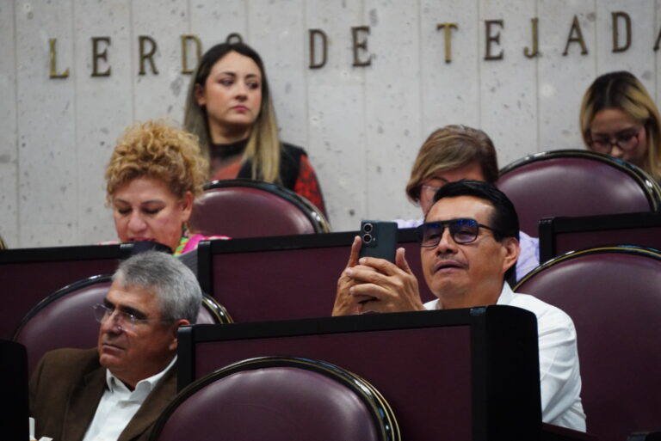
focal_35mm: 315
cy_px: 220
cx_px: 330
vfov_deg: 4.4
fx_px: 5787
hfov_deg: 6.5
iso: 5000
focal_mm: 210
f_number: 6.3
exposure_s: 1/100
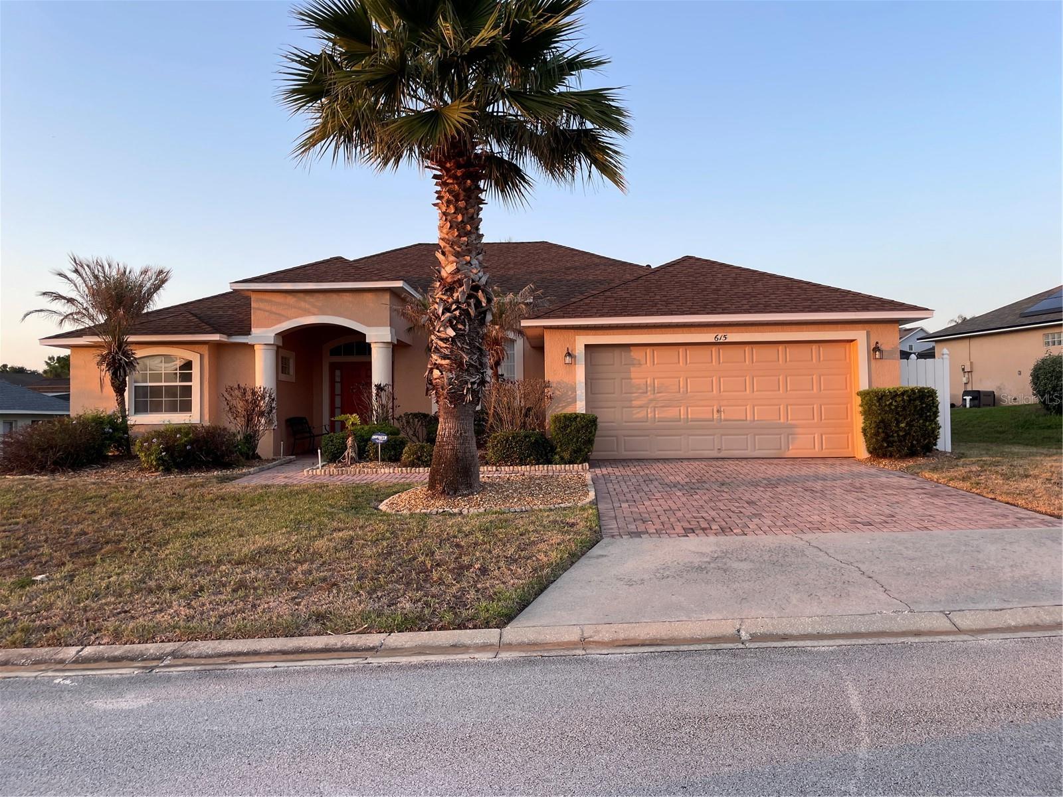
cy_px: 398
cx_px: 532
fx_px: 798
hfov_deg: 67.3
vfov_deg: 53.1
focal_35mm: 26
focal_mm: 4.2
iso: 32
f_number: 1.6
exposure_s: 1/319
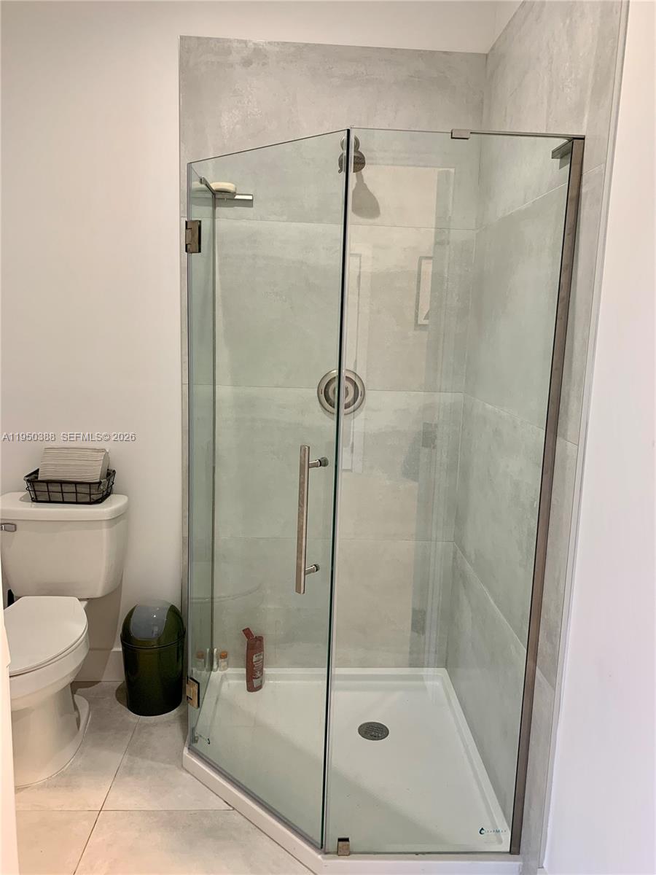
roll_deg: -1.9
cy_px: 438
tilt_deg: -9.4
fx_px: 657
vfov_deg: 67.3
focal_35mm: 26
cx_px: 328
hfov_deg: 53.1
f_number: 1.8
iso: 80
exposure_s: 1/60
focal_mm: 4.25
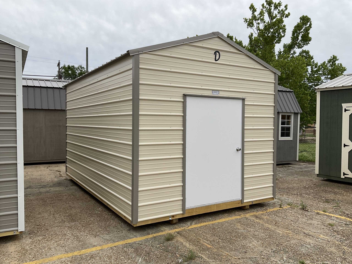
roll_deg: -1.2
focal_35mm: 29
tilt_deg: -1.5
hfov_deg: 61.7
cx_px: 176
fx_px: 295
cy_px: 132
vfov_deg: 48.2
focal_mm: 3
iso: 16
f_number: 1.8
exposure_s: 1/1168
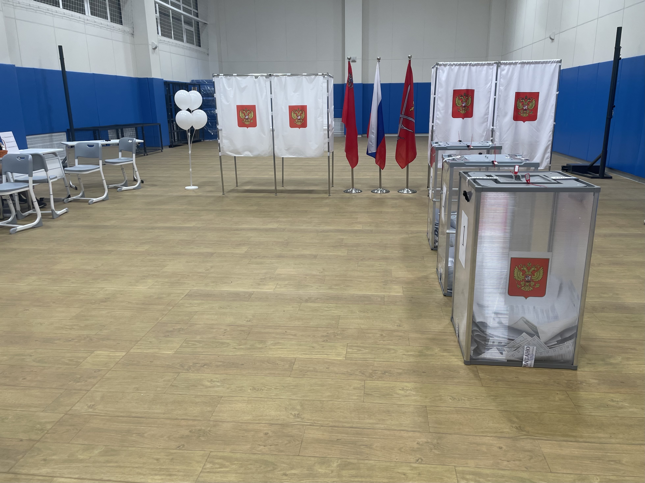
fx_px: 484
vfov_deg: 53.1
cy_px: 242
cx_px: 322
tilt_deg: -15.0
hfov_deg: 67.3
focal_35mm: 26
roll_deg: +1.4
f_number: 1.6
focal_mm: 4.2
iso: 50
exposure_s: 1/100
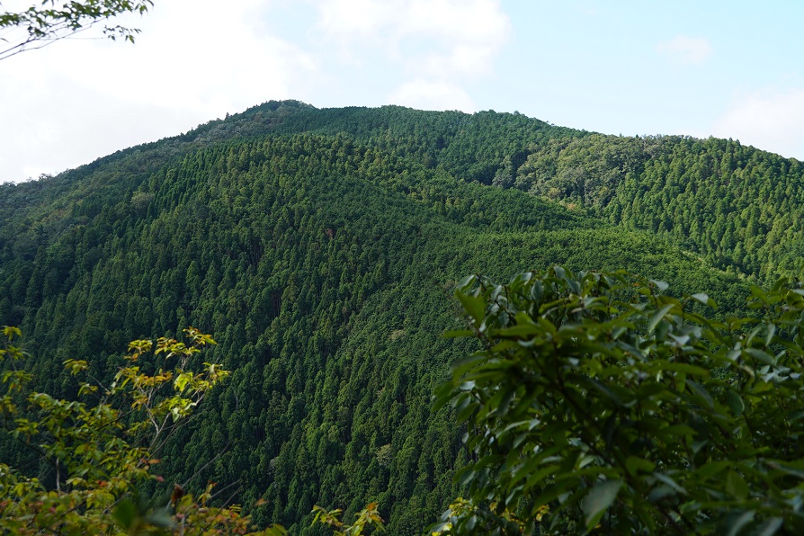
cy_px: 240
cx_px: 371
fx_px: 1228
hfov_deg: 36.2
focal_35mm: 55
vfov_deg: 24.6
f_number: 5
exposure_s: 1/250
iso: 100
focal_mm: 32
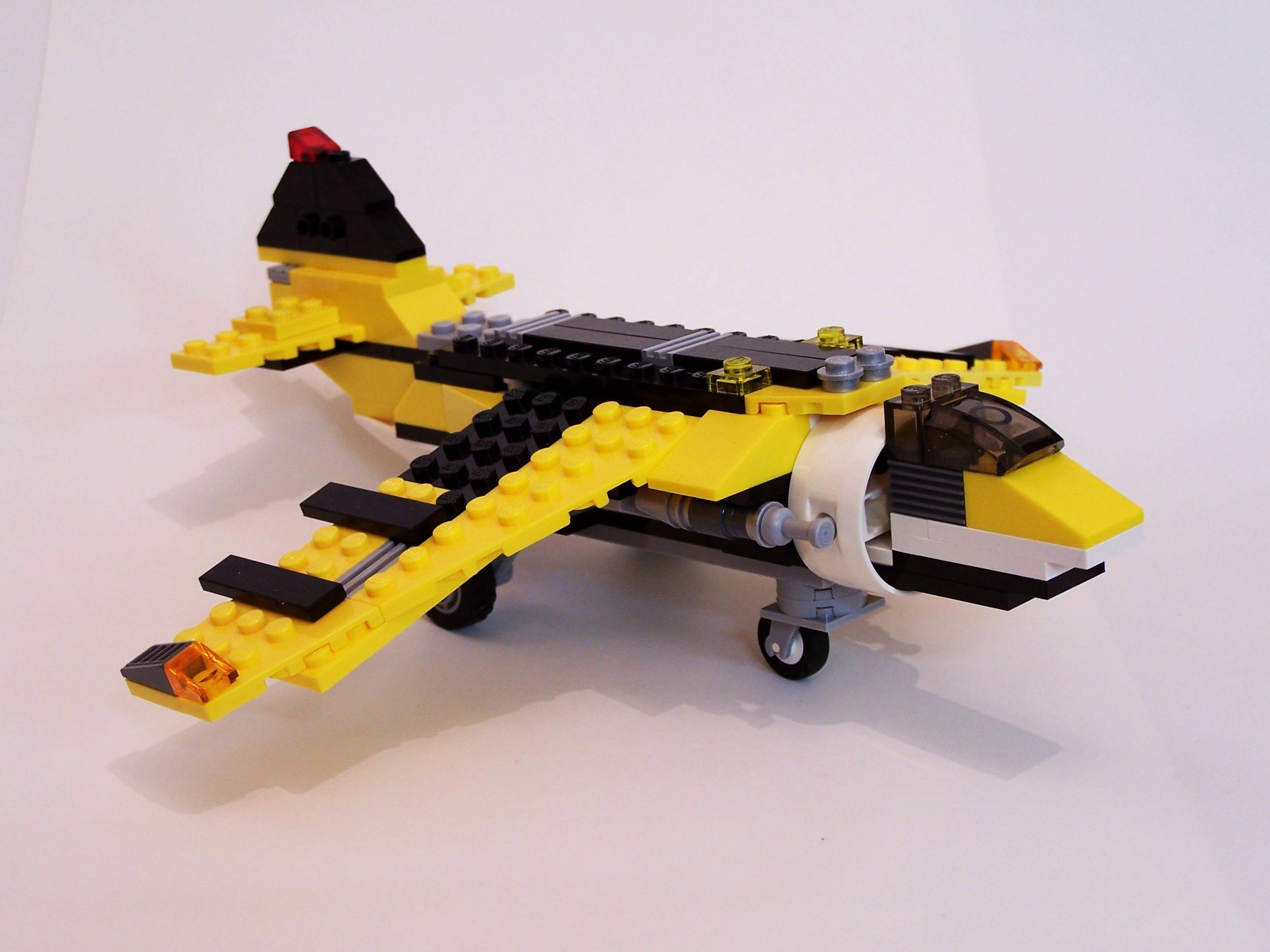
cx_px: 635
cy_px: 476
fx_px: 2458
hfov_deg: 29.0
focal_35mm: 67
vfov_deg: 21.9
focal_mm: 11.1
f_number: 3.2
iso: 80
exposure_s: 1/6
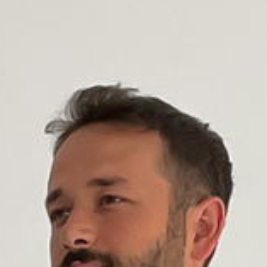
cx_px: 196
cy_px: 648
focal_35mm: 261
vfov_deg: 6.4
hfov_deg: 6.7
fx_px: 2278
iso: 16
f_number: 1.8
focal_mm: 3
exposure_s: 1/140
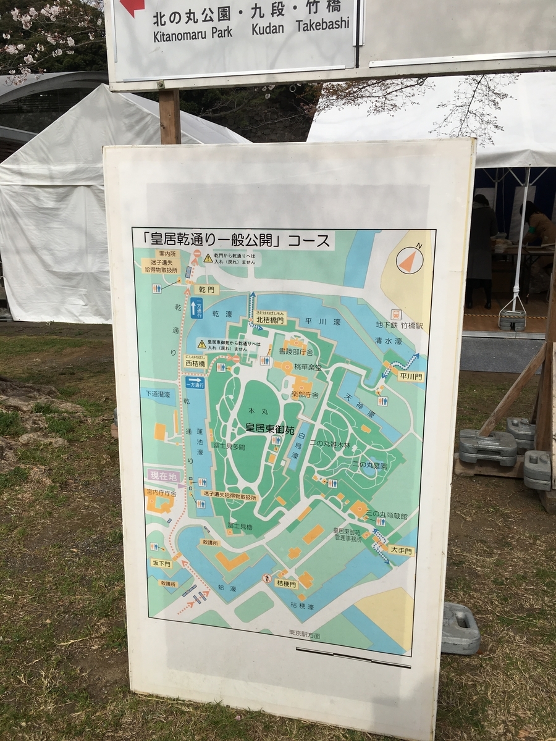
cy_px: 370
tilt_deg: -13.0
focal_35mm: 29
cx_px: 278
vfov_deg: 61.7
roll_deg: -0.7
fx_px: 621
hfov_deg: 48.2
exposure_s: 1/1789
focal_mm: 4.15
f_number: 2.2
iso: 25
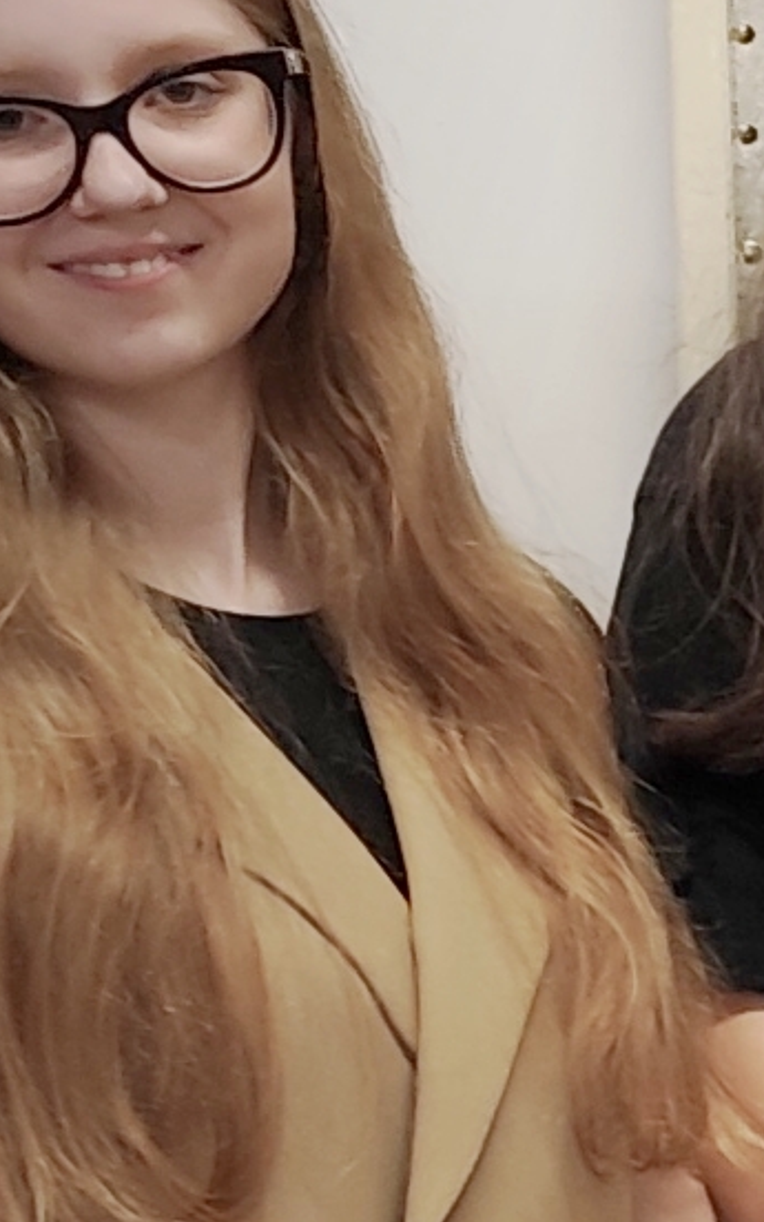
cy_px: 1408
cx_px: 2517
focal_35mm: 154
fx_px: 5130
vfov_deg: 13.3
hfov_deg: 7.3
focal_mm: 6.19
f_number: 1.65
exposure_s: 1/50
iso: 320
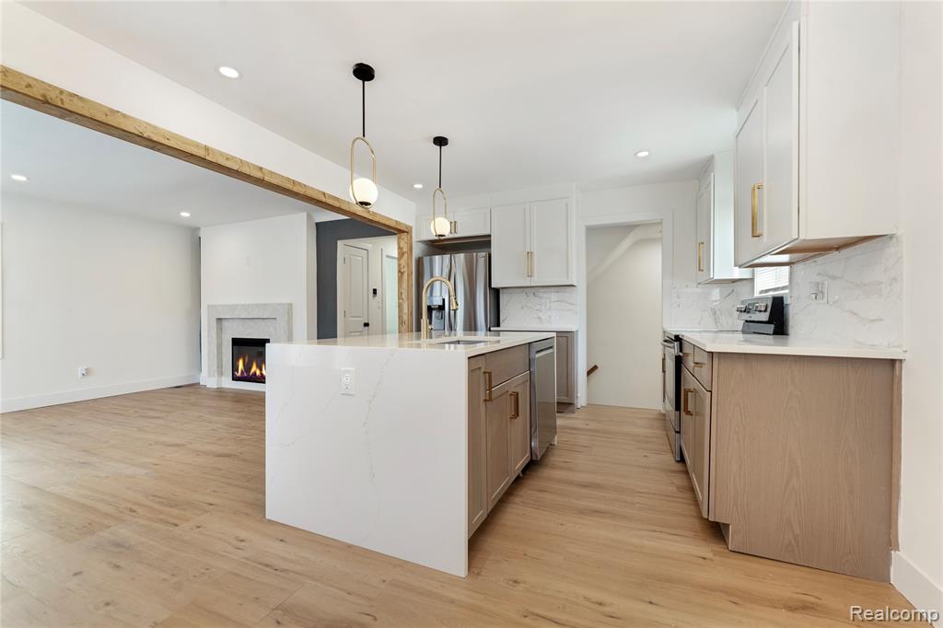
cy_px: 314
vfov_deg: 81.2
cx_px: 472
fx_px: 367
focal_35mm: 14
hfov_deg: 104.3
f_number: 8
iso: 100
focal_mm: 14
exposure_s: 1/30
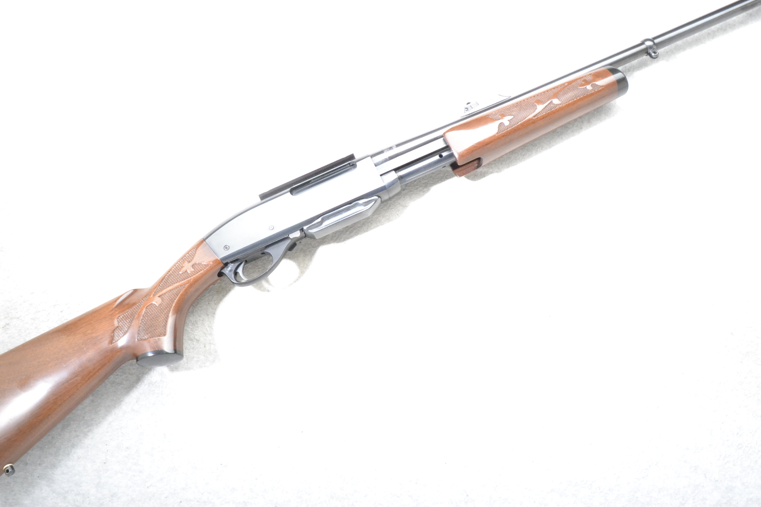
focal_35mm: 64
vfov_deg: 21.4
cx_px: 363
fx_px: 1344
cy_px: 238
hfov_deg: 31.6
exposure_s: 1/160
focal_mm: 35
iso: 3200
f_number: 20
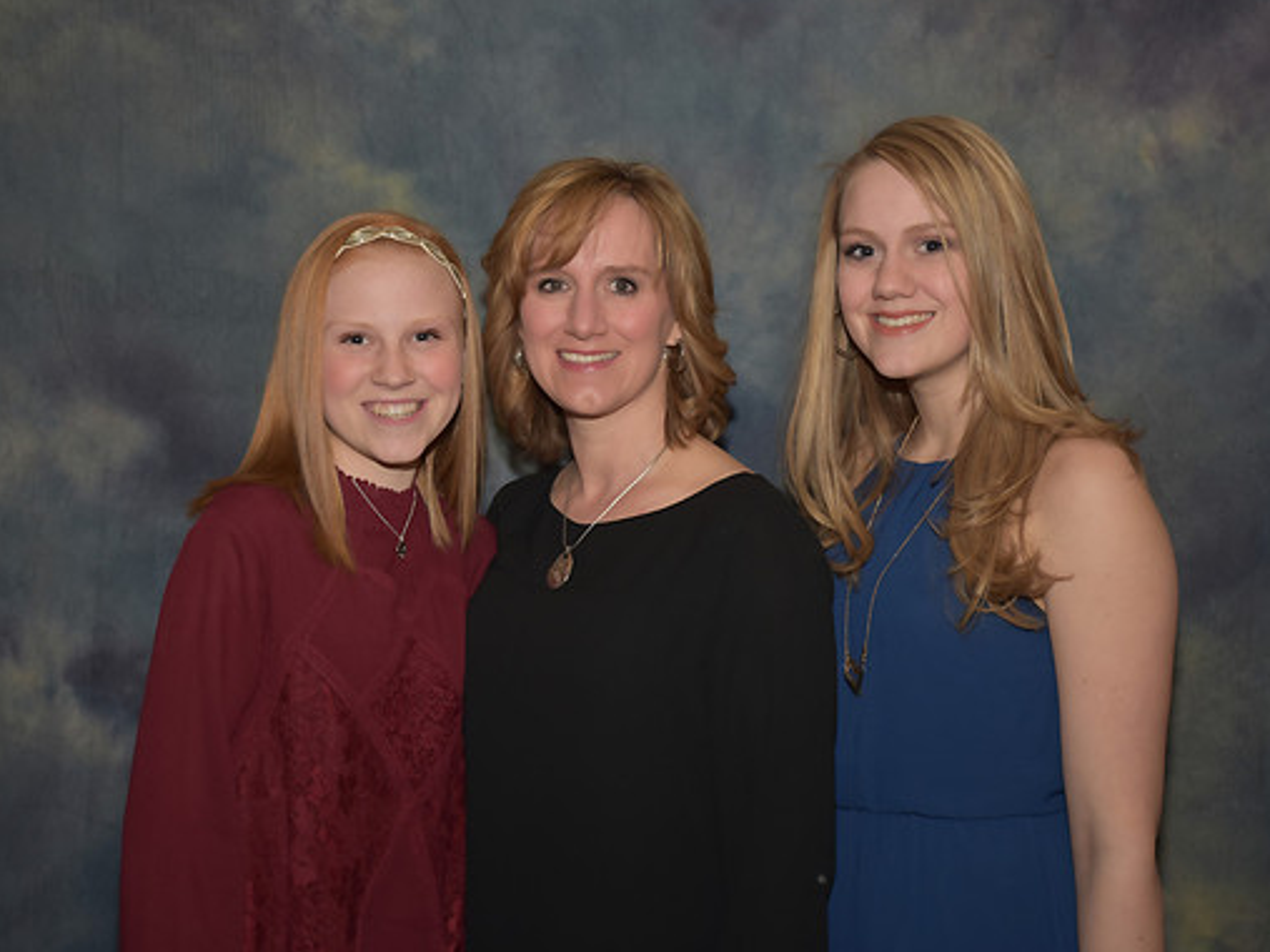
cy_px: 477
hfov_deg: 29.4
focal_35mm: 66
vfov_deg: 22.2
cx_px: 599
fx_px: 2421
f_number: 5
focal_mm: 40
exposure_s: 1/60
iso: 200
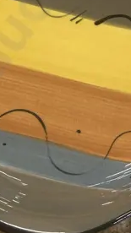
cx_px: -33
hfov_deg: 10.5
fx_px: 699
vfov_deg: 18.9
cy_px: 95
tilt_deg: -71.3
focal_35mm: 113
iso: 64
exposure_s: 1/50
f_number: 1.8
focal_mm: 3.99
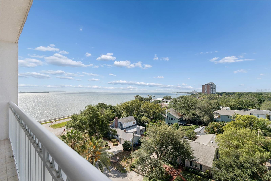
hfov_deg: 100.4
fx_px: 113
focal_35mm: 15
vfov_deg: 77.3
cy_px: 90
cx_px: 136
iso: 100
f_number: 7.1
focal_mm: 10
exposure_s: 1/800
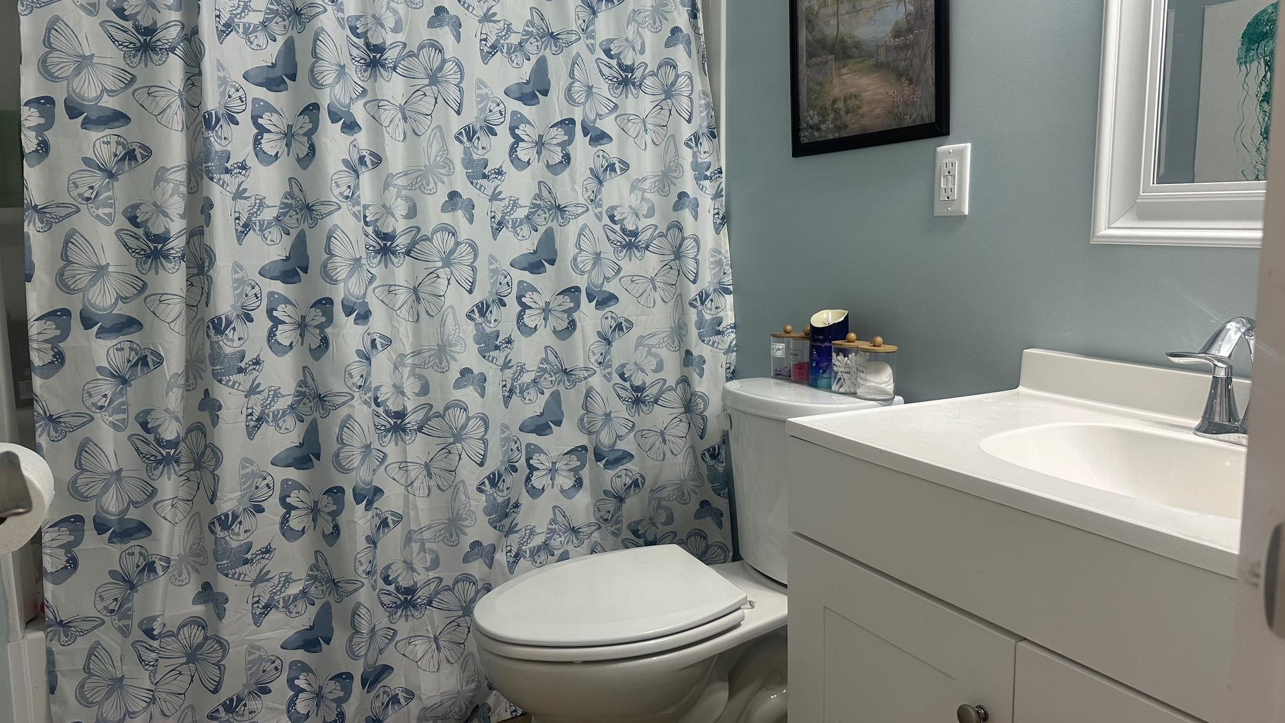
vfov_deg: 42.9
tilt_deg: -7.3
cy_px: 332
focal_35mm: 27
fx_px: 920
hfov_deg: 69.8
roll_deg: +0.1
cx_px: 629
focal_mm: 6.86
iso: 160
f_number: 1.78
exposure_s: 1/120
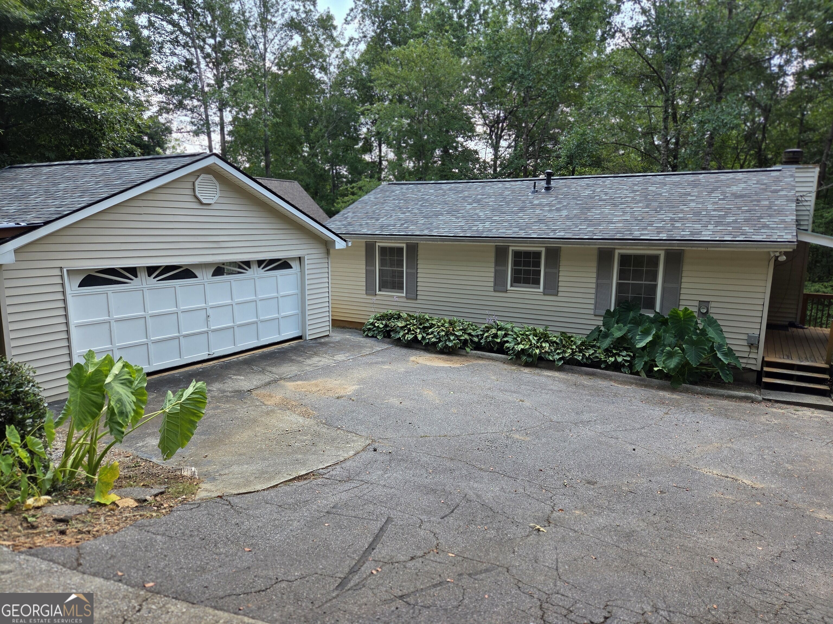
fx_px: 553
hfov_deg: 73.9
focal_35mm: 23
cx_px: 416
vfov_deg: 58.9
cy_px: 312
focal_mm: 5.4
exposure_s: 1/699
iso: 80
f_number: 1.8
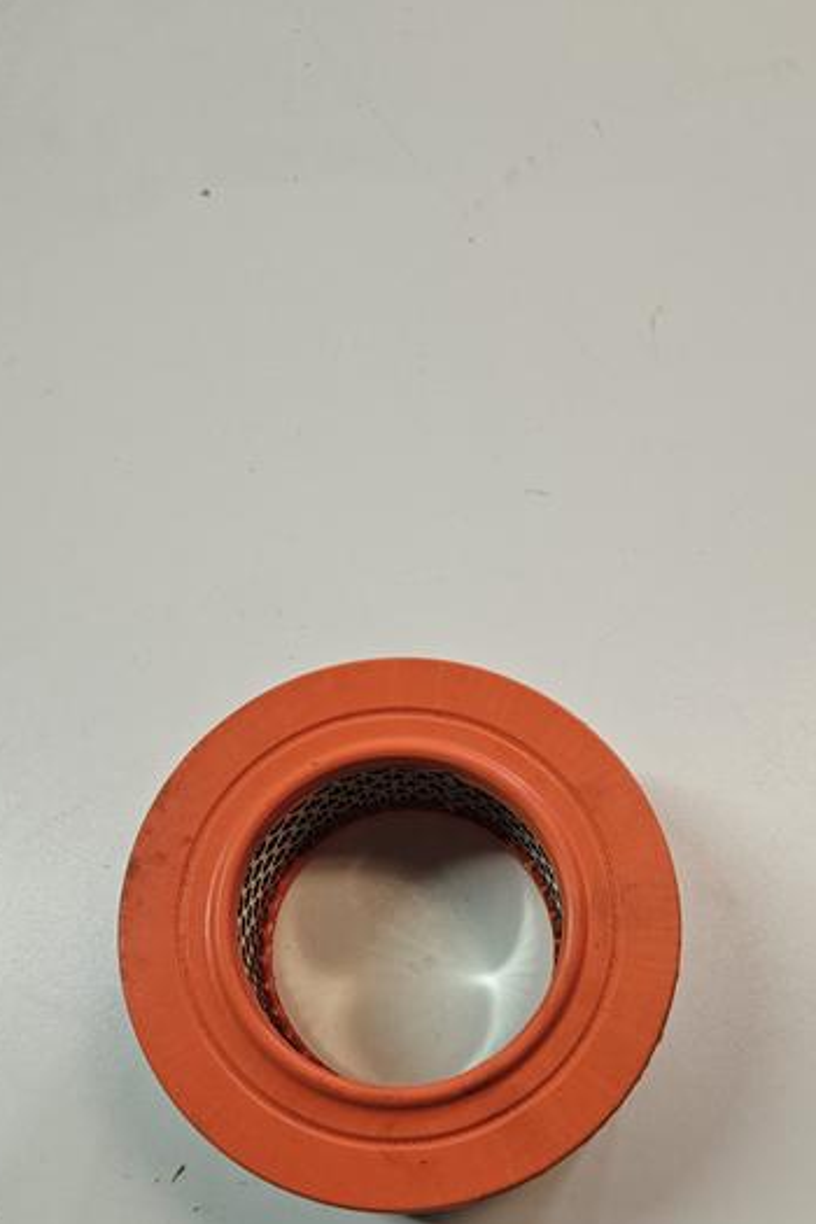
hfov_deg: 37.9
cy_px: 846
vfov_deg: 53.0
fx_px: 1190
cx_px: 413
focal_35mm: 35
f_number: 1.8
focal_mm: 5.4
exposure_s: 1/100
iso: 160
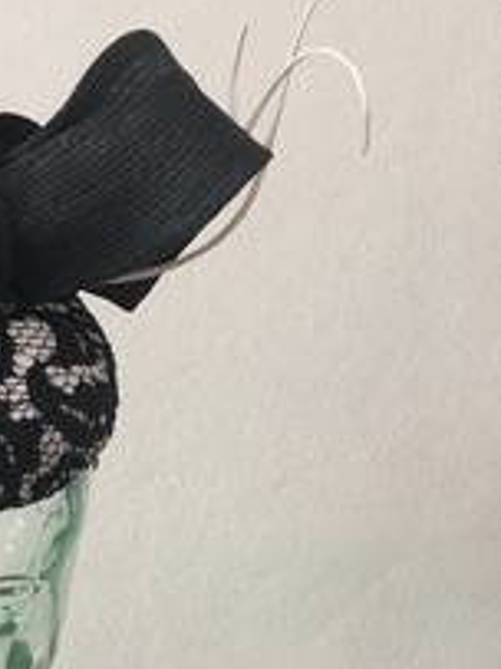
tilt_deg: -12.0
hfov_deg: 22.1
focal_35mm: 63
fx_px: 1217
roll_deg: -0.6
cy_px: 475
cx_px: -40
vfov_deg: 30.4
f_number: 2.2
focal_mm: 4.15
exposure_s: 1/17
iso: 64
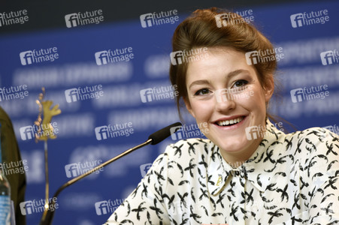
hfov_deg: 7.4
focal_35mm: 278
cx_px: 170
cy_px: 112
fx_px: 2611
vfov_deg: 4.9
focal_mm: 185
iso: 640
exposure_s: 1/500
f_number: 2.8
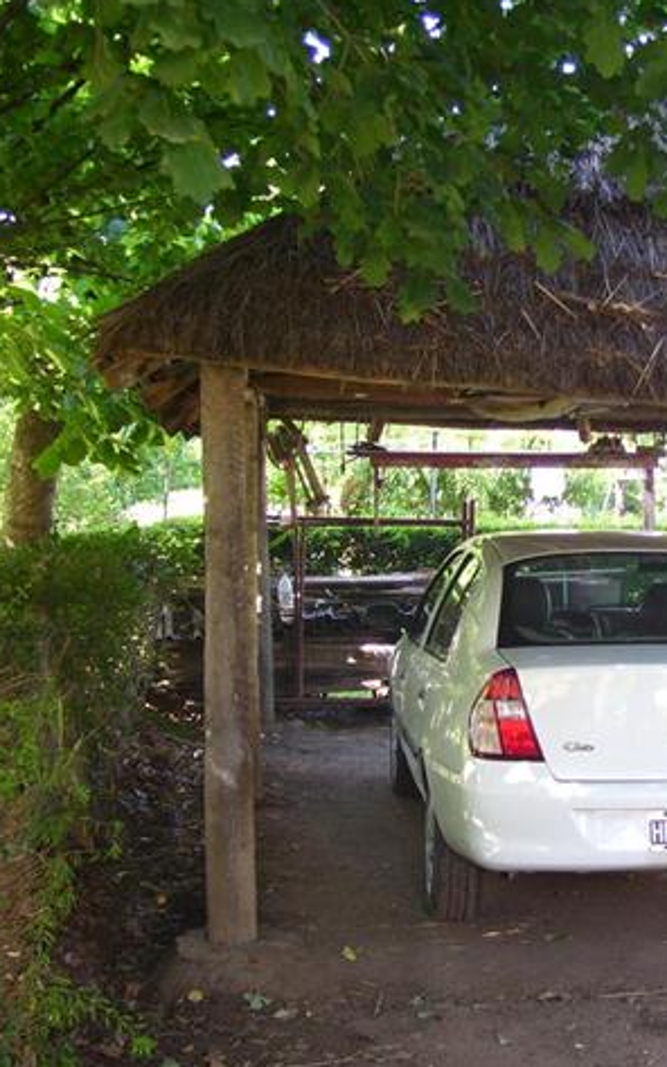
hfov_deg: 23.4
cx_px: 662
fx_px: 1542
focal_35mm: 53
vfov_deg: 38.2
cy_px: 531
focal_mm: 6
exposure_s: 1/30
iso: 100
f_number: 2.7
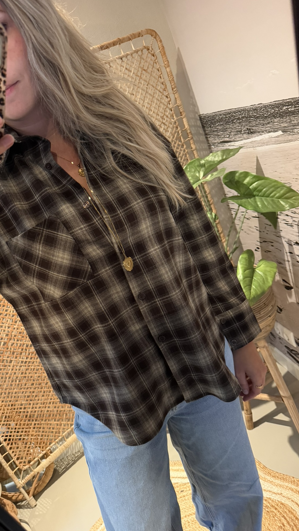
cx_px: 97
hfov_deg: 42.3
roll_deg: +24.3
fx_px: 380
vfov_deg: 69.8
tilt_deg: -42.7
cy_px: 271
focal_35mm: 27
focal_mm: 6.76
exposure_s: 1/33
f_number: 1.78
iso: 640
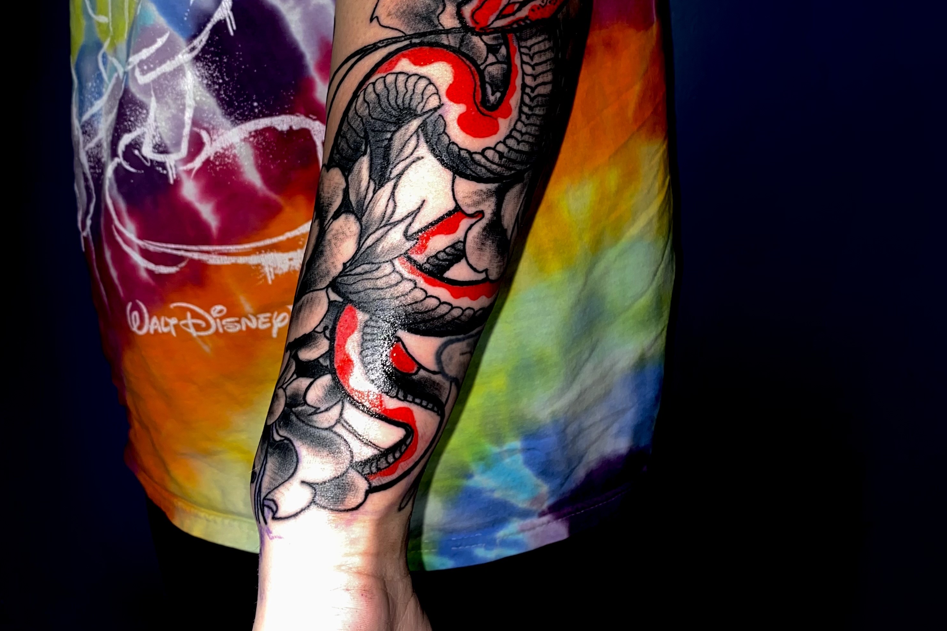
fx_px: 973
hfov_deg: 51.9
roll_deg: -0.2
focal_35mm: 37
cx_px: 474
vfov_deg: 35.8
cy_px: 254
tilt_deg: -13.5
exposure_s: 1/22
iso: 32
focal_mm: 4.25
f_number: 1.8
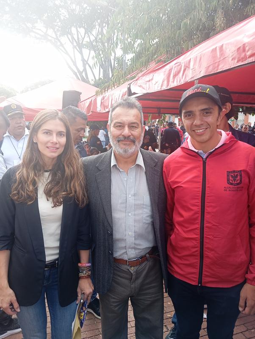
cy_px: 170
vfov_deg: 63.4
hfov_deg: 49.8
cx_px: 128
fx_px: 274
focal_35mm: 28
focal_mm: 4.22
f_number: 1.8
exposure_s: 1/120
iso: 275
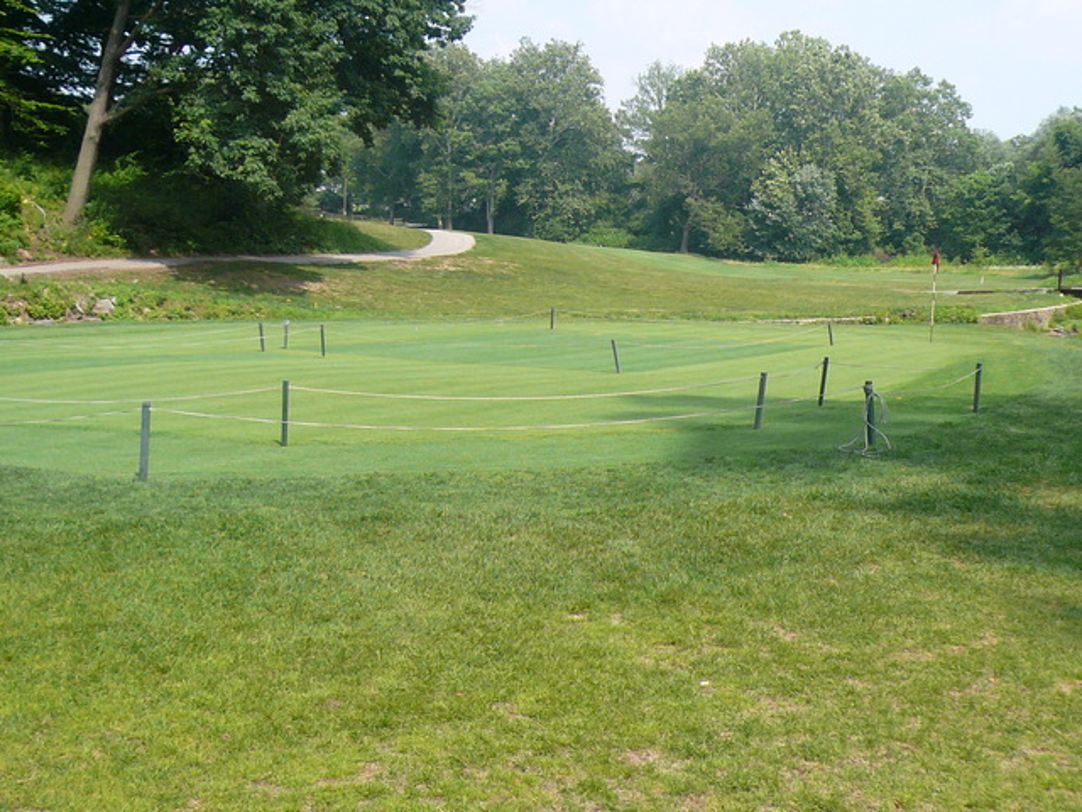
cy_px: 406
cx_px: 541
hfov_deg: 42.9
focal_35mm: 44
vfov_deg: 32.9
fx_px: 1375
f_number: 2.8
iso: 100
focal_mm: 4.7
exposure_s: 1/1000
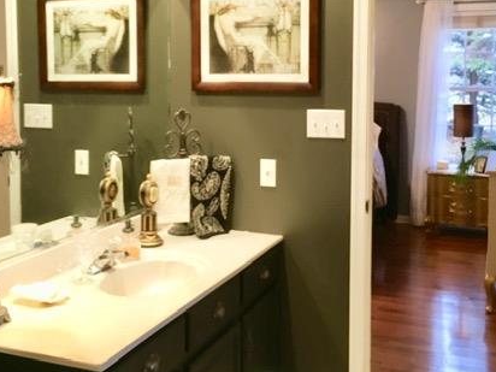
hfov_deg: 42.1
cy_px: 113
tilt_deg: -1.9
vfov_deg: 31.8
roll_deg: -0.9
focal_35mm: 45
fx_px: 645
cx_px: 235
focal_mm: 4.15
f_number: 2.2
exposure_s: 1/30
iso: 80
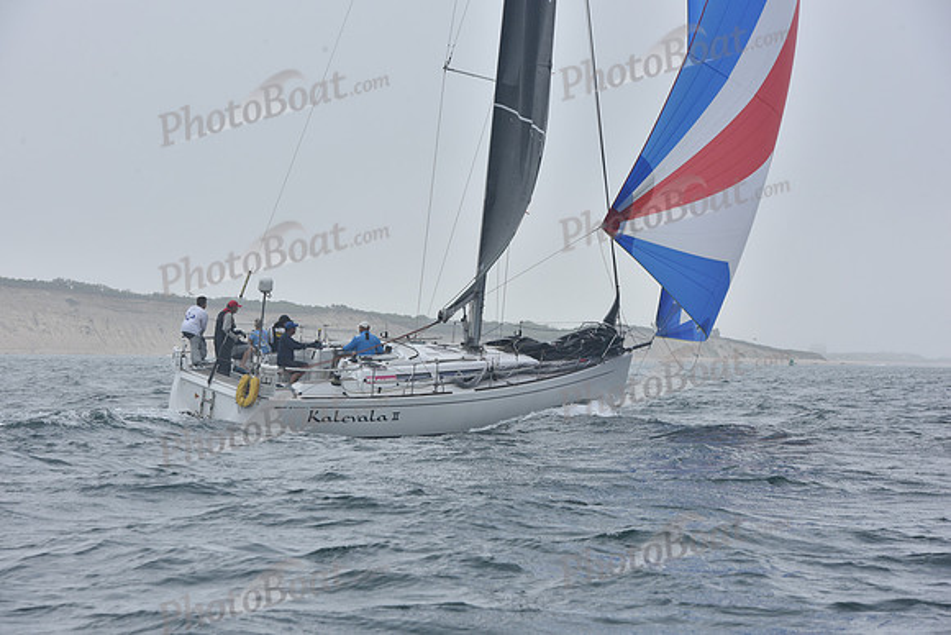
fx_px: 3699
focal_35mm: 140
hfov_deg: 14.7
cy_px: 318
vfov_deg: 9.8
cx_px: 476
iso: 250
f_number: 11
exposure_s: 1/800
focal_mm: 140
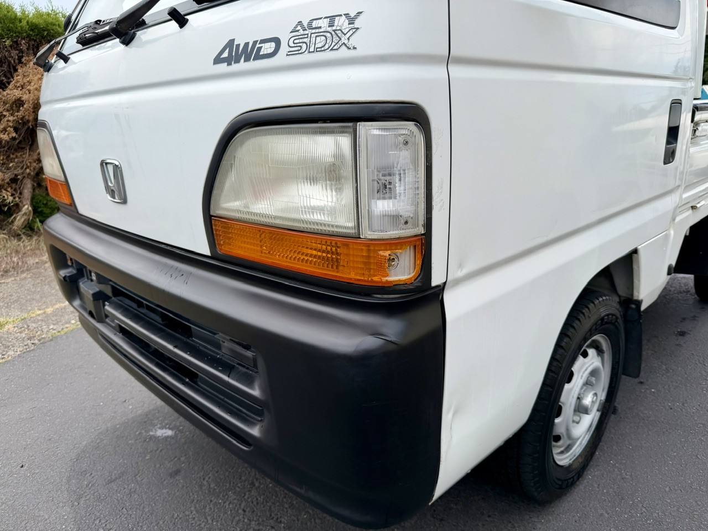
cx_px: 354
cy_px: 266
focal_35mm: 24
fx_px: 491
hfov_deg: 71.6
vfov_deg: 56.8
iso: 80
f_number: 1.78
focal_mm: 6.76
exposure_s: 1/2907
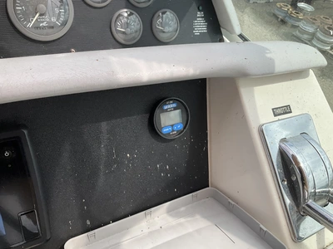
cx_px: 166
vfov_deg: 48.2
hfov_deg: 61.7
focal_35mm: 29
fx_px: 279
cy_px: 124
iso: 25
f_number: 1.8
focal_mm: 3
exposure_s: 1/944
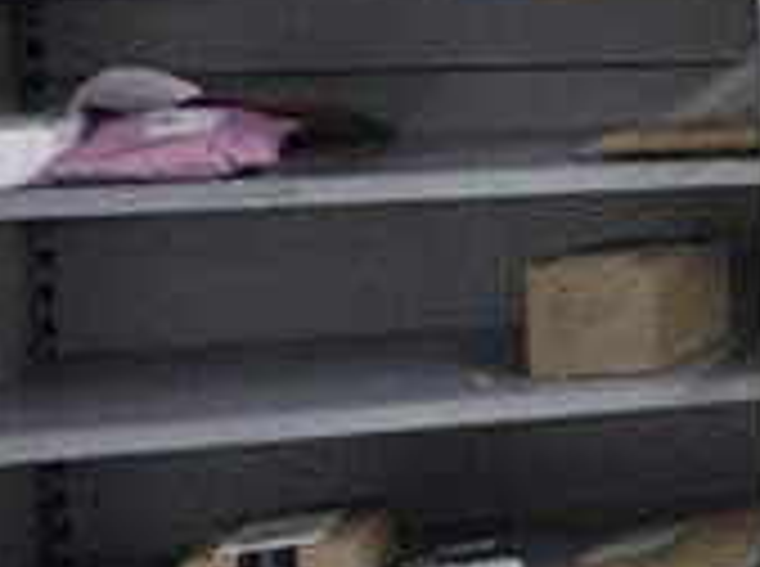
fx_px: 1862
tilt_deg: -1.4
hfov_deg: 13.6
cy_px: 4
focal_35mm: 85
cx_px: 1970
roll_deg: -3.0
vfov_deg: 16.9
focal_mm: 2.22
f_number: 2.2
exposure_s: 1/50
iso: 160
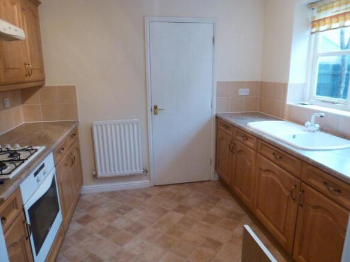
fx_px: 243
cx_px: 175
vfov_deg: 56.8
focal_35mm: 24
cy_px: 131
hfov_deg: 71.6
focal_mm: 4.3
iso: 400
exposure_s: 1/20
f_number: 3.3
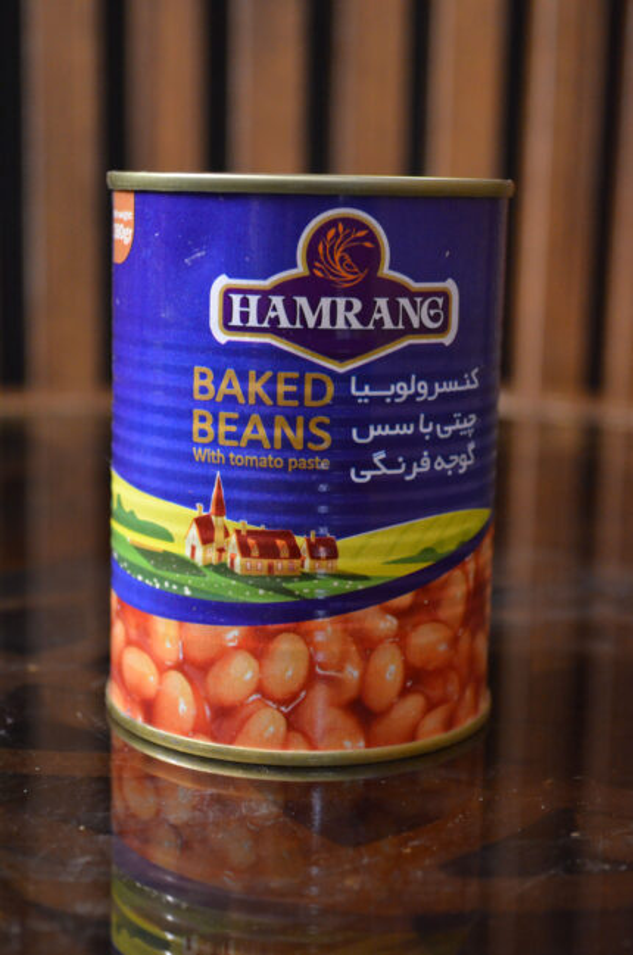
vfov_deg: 32.0
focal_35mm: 63
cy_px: 478
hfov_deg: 21.5
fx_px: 1669
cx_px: 316
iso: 3200
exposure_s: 1/13
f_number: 5.3
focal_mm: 42
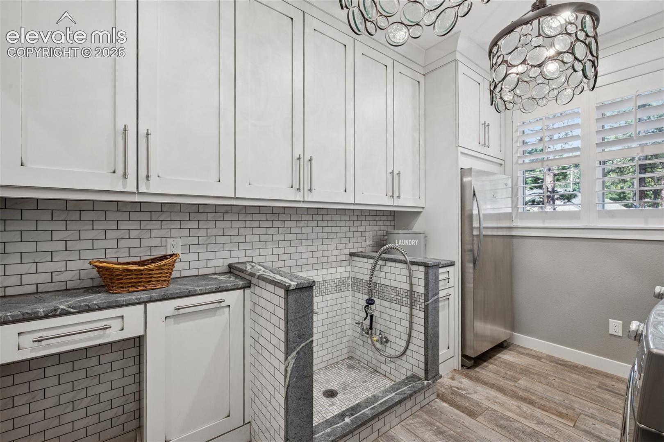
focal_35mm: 15
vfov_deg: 77.3
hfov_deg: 100.4
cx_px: 332
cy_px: 221
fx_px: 277
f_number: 11
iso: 100
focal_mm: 15
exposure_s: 1.3
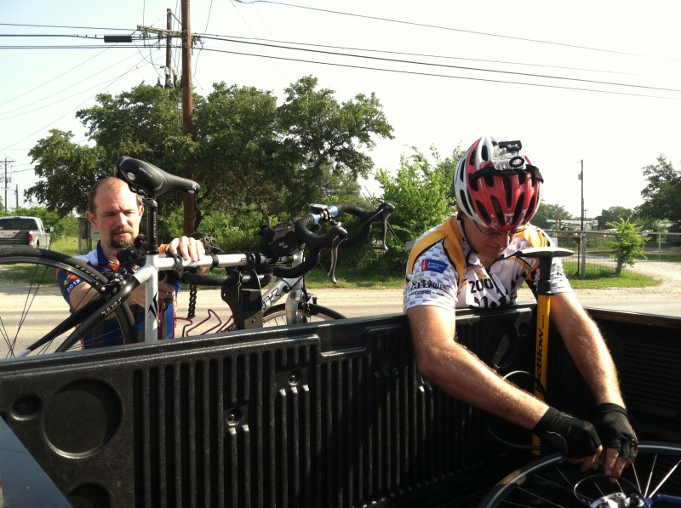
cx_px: 340
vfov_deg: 40.6
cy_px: 254
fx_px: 687
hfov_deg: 52.7
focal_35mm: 35
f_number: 2.8
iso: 80
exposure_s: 1/510
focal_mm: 3.85
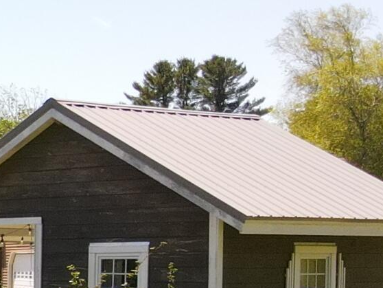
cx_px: -555
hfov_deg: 12.1
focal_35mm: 129
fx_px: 1428
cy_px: 355
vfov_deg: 11.3
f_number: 2.8
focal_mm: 4.5
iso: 400
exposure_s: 1/80
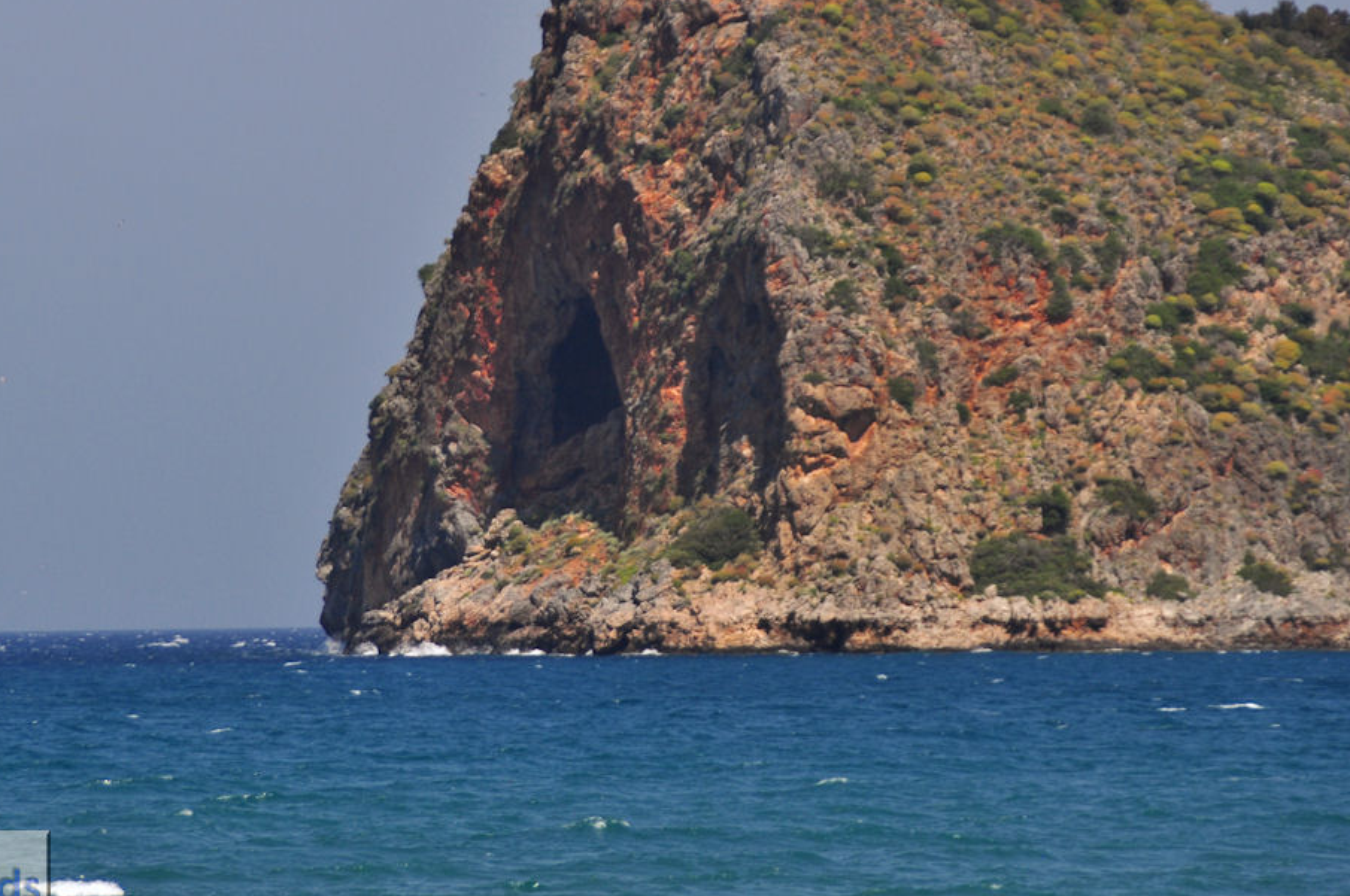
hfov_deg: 5.2
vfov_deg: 3.4
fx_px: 14906
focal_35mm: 398
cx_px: 588
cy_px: 336
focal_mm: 200
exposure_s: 1/2000
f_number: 6.3
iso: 200
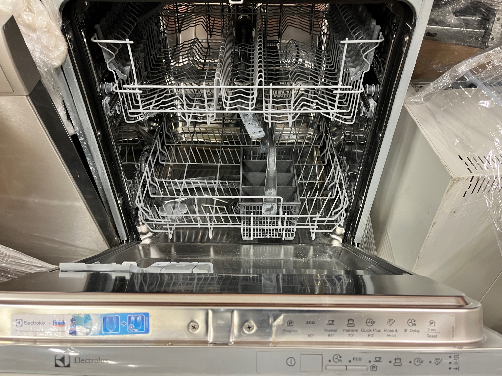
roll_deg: -1.1
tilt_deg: -41.1
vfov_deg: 53.0
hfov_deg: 67.3
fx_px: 377
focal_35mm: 26
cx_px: 251
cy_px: 188
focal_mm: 5.1
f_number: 1.6
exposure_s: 1/33
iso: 400
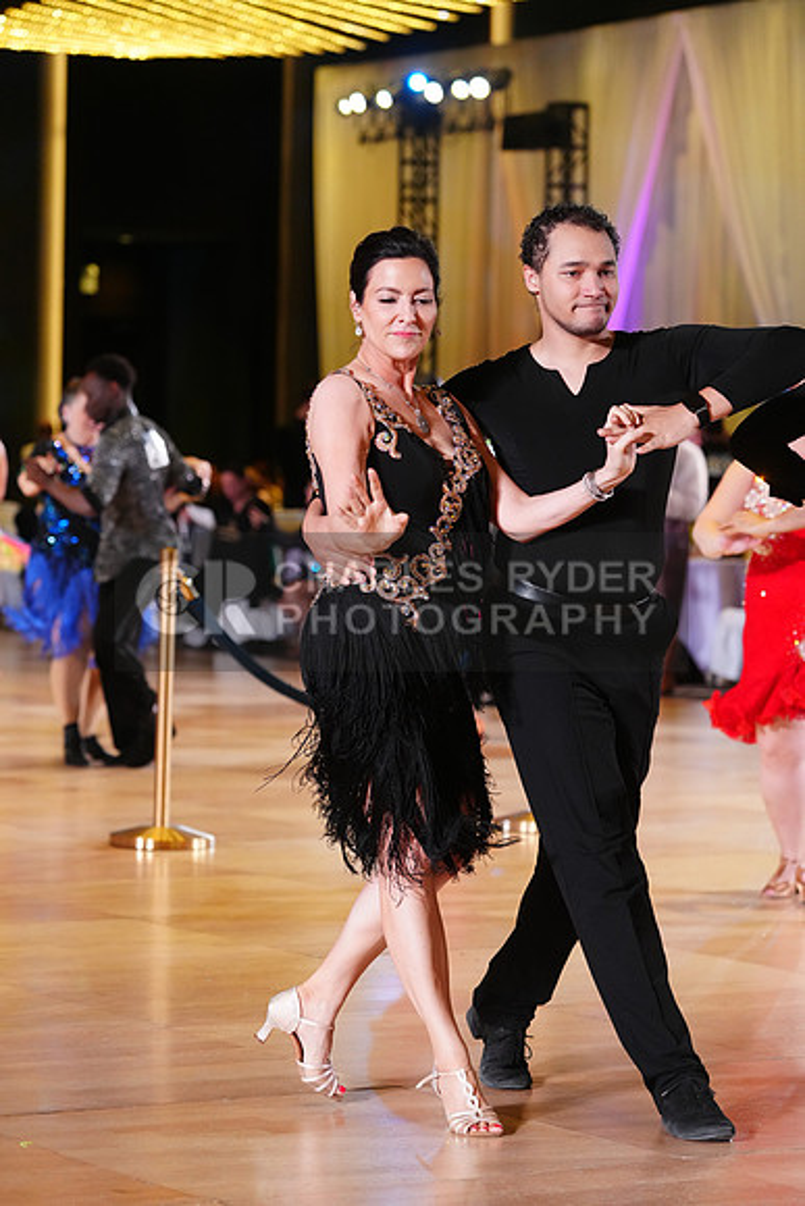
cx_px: 402
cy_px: 603
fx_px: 3888
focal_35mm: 116
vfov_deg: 17.6
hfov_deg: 11.8
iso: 3200
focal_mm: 116
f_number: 4
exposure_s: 1/400
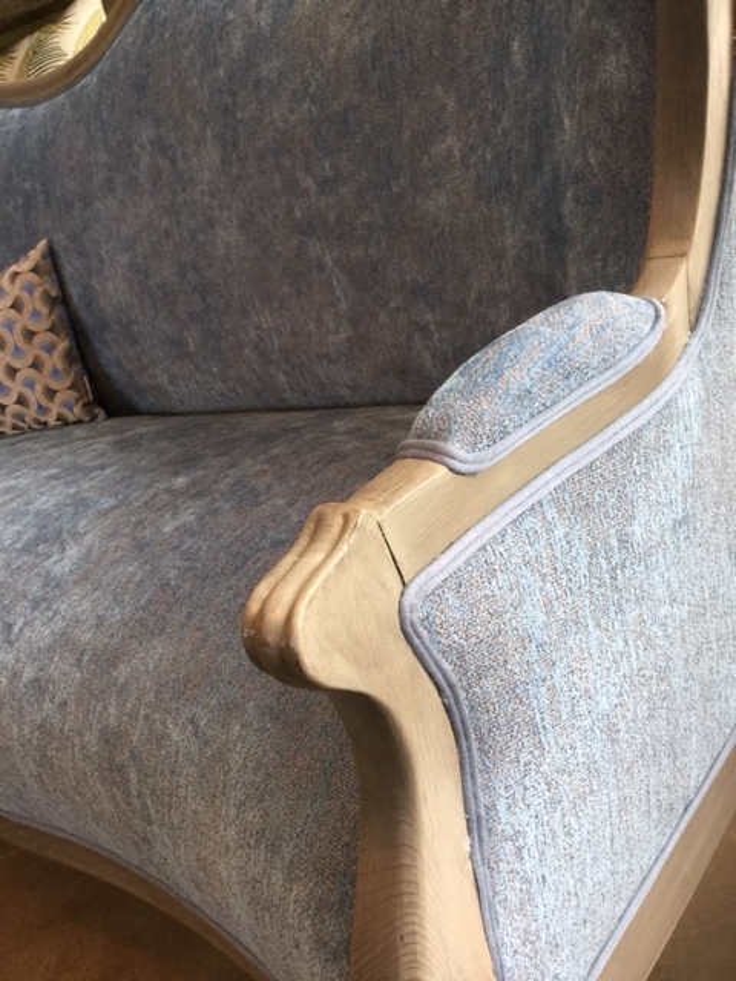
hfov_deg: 45.4
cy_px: 490
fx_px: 879
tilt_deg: -22.8
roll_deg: +20.1
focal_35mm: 31
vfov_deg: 58.4
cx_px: 368
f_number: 2.4
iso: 100
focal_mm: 3.3
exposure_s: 1/33
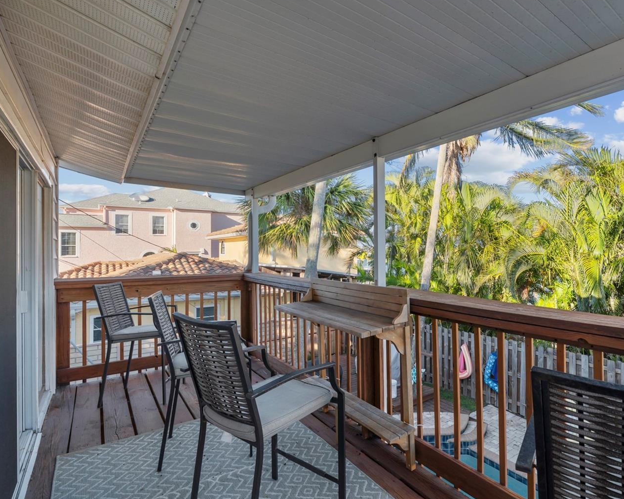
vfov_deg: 70.8
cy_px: 256
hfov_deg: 82.2
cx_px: 376
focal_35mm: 19
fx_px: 351
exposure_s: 1/25
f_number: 9
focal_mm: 16
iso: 250
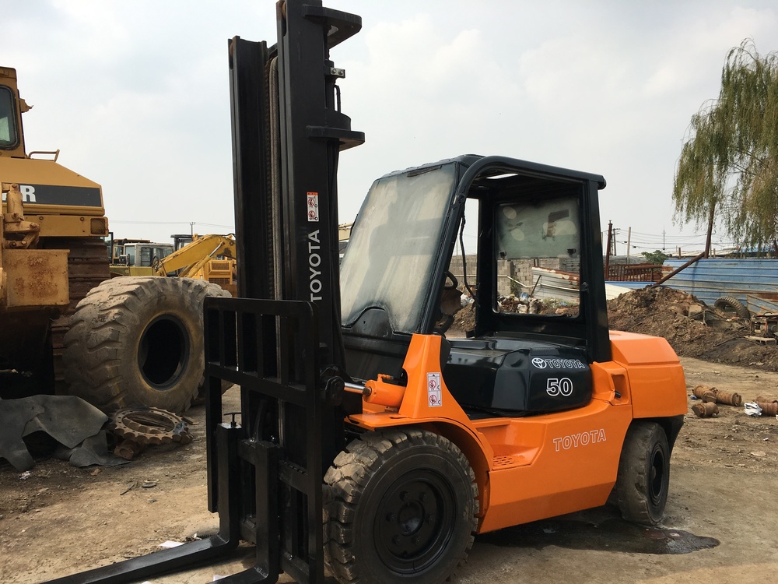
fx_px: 652
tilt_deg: -1.3
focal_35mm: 29
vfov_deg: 48.2
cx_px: 389
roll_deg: +1.0
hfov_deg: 61.7
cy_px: 292
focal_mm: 4.15
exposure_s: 1/1748
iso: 25
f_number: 2.2
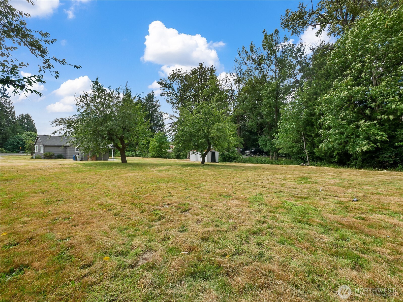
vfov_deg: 85.7
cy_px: 151
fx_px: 163
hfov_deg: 102.1
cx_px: 202
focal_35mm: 14
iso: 200
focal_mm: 7
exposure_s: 1/80
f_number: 10
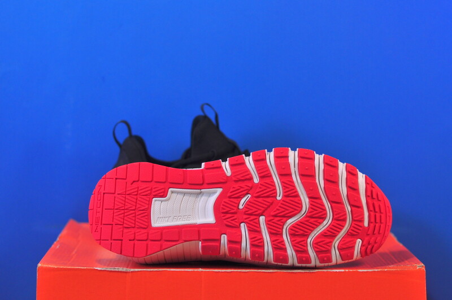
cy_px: 150
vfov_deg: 18.1
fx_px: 940
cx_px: 226
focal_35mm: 75
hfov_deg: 27.0
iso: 250
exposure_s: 1/320
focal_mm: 50
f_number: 2.8
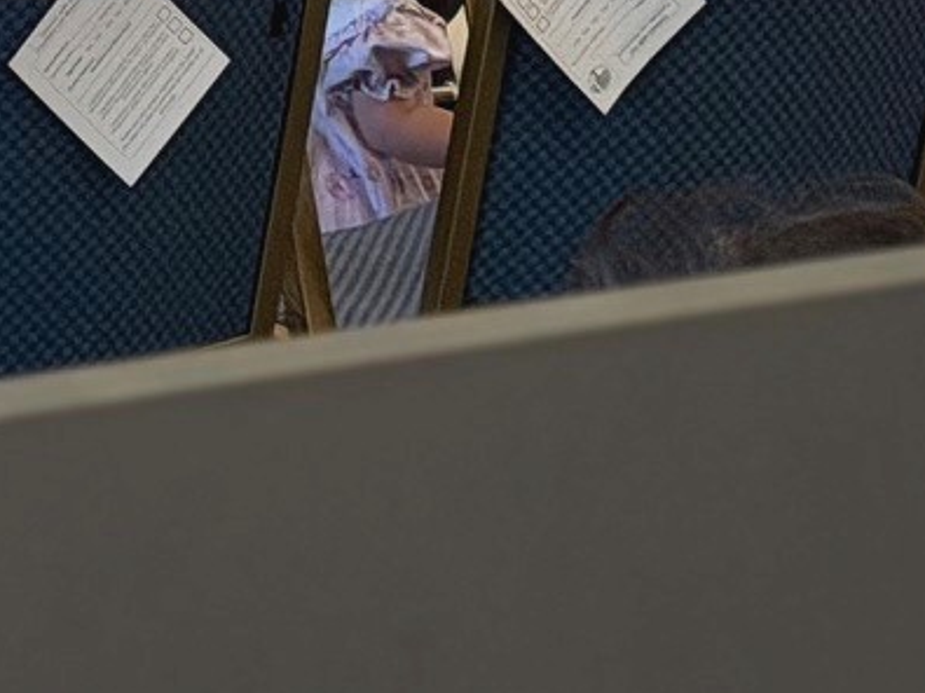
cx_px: -876
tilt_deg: -3.4
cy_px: -1028
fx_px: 6545
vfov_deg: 5.8
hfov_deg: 7.8
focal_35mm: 245
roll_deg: -0.4
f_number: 1.78
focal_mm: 6.76
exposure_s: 1/60
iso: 250
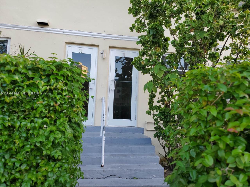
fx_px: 188
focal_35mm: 26
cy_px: 94
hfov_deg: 67.3
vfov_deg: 53.1
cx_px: 125
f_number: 1.5
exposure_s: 1/145
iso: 50
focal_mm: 4.3
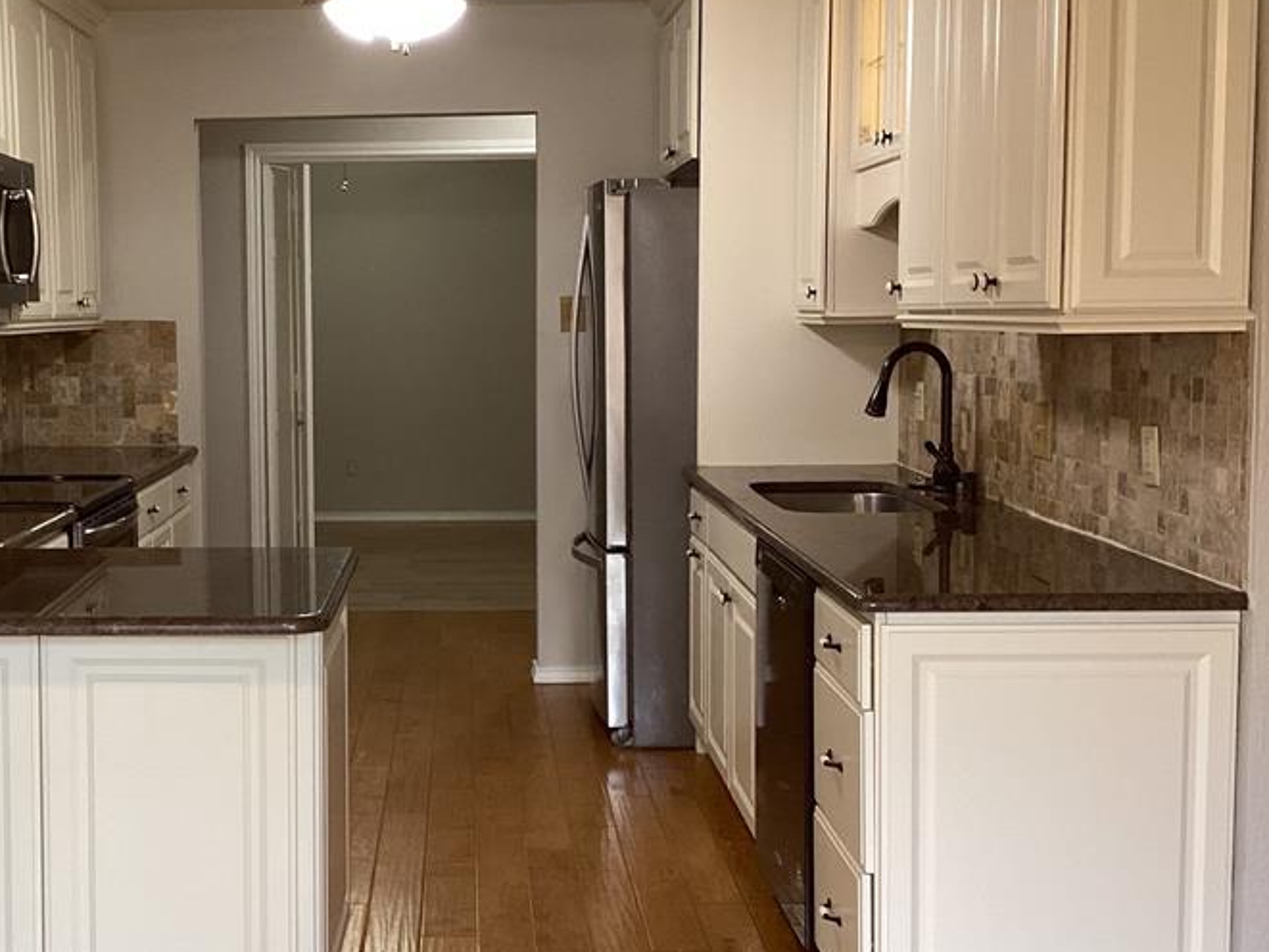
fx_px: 1760
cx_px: 420
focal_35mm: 48
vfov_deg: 30.3
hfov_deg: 39.2
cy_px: 470
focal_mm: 3.3
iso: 160
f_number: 2.4
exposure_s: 1/60
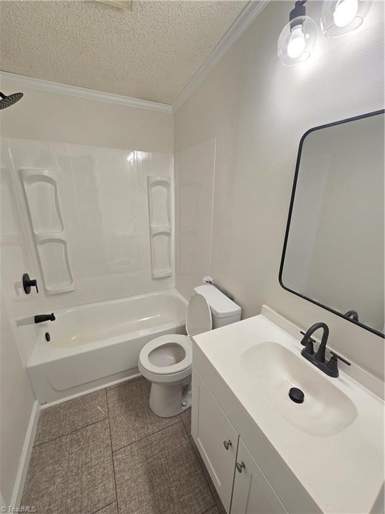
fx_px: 193
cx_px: 192
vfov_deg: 106.2
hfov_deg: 89.9
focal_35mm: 13
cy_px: 257
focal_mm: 2.2
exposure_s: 1/60
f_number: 2.2
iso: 50
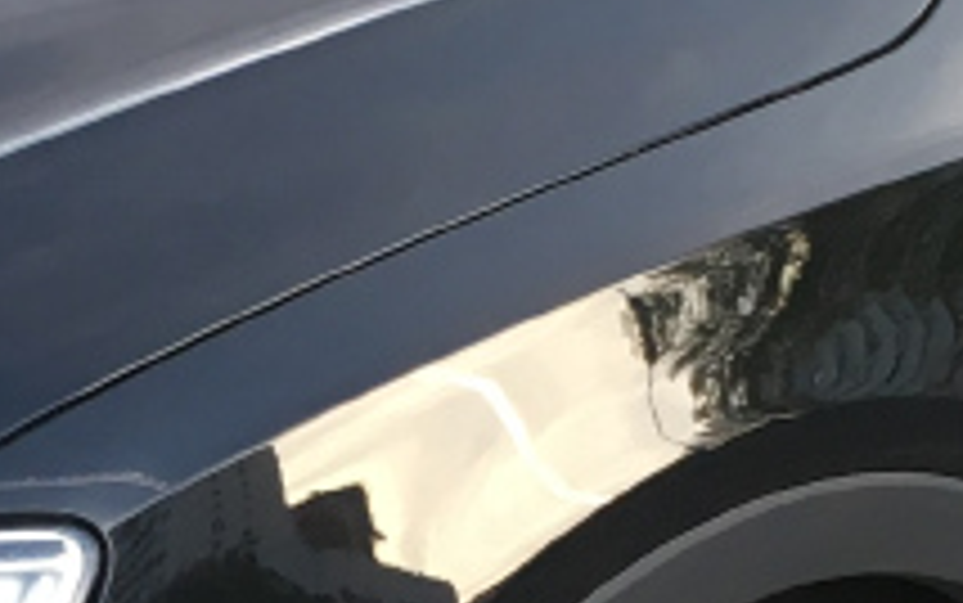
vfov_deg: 7.0
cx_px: 166
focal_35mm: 187
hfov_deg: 11.2
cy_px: 668
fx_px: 4910
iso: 25
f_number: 2.2
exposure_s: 1/33
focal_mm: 4.15
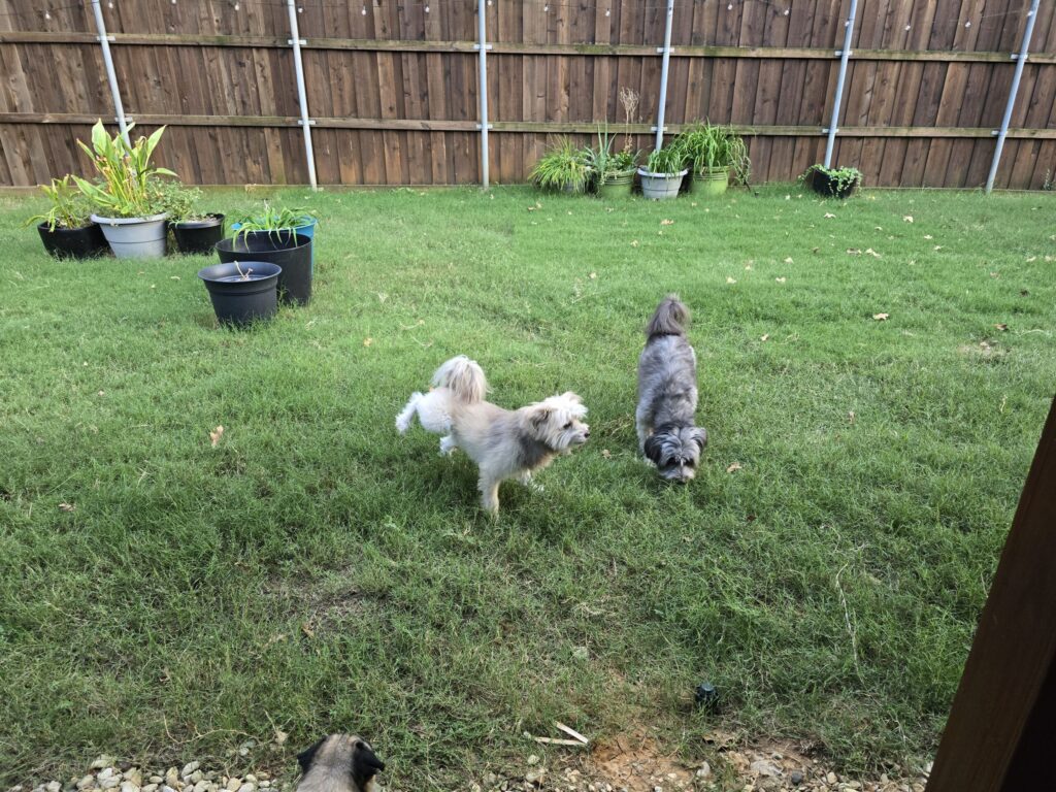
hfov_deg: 73.9
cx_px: 528
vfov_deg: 58.9
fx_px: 702
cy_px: 396
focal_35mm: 23
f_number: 1.7
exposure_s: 1/120
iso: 320
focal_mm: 6.3
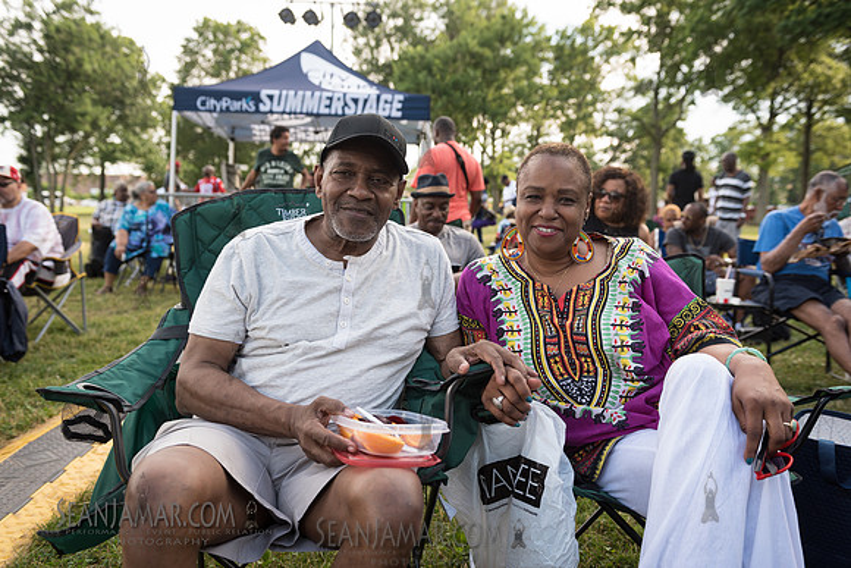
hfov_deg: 60.3
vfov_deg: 42.3
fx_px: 733
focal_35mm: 31
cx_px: 426
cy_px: 284
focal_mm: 31
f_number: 4
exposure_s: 1/320
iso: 250
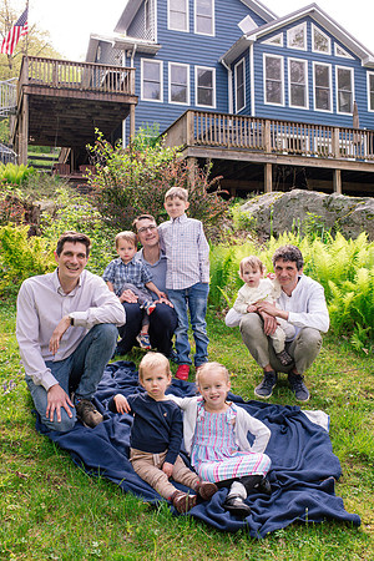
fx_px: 545
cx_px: 187
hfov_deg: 37.9
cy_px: 280
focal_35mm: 35
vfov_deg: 54.4
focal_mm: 35
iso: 800
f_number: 8
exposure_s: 1/400
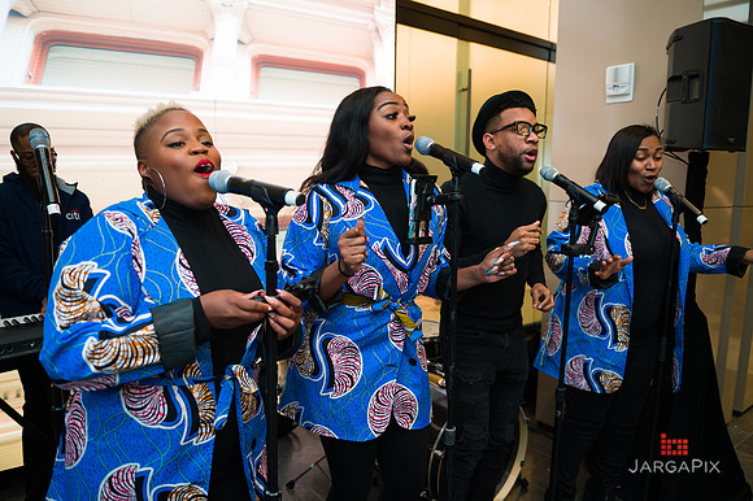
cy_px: 250
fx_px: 544
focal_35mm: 26
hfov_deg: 69.4
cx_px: 376
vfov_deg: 49.5
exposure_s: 1/200
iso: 400
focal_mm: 26
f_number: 3.2
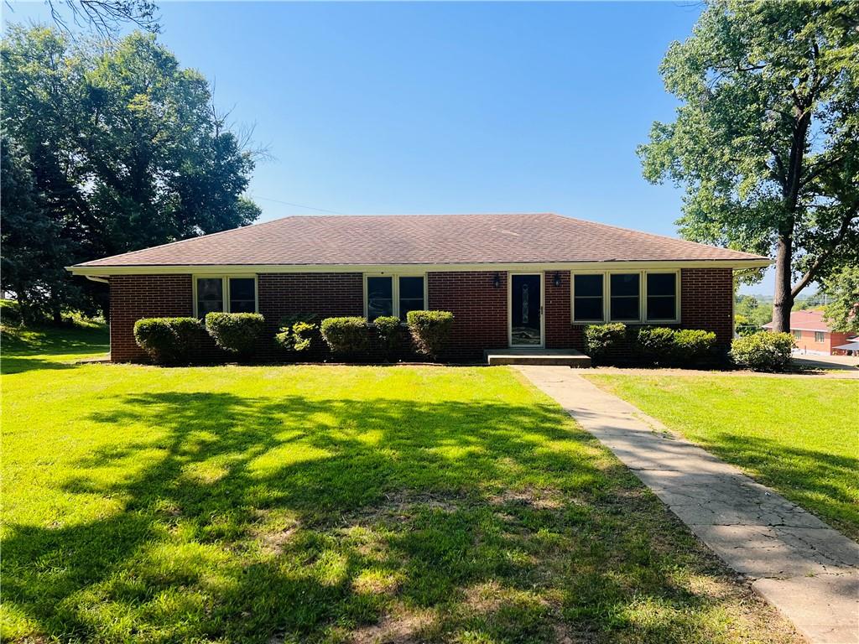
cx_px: 430
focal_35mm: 26
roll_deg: +0.2
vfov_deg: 53.1
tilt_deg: -2.7
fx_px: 645
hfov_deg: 67.3
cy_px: 322
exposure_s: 1/2457
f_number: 1.5
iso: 50
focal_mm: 5.7
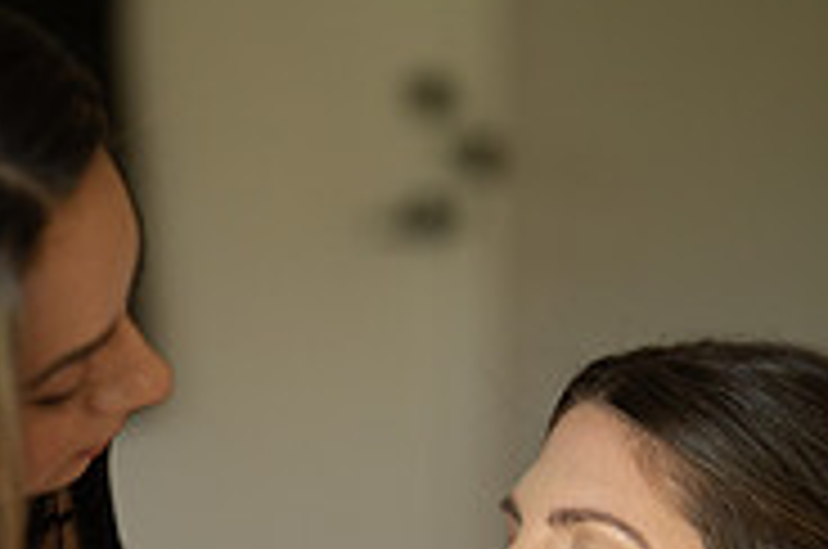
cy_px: 664
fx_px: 3628
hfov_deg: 13.0
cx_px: 261
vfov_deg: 8.6
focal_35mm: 158
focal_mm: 50
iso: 400
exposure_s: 1/320
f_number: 1.3
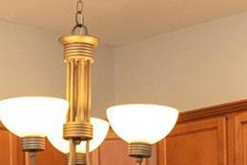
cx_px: 53
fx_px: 1016
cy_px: 372
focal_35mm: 148
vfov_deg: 8.6
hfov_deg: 13.8
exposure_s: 1/200
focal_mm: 24
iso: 1000
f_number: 4.5
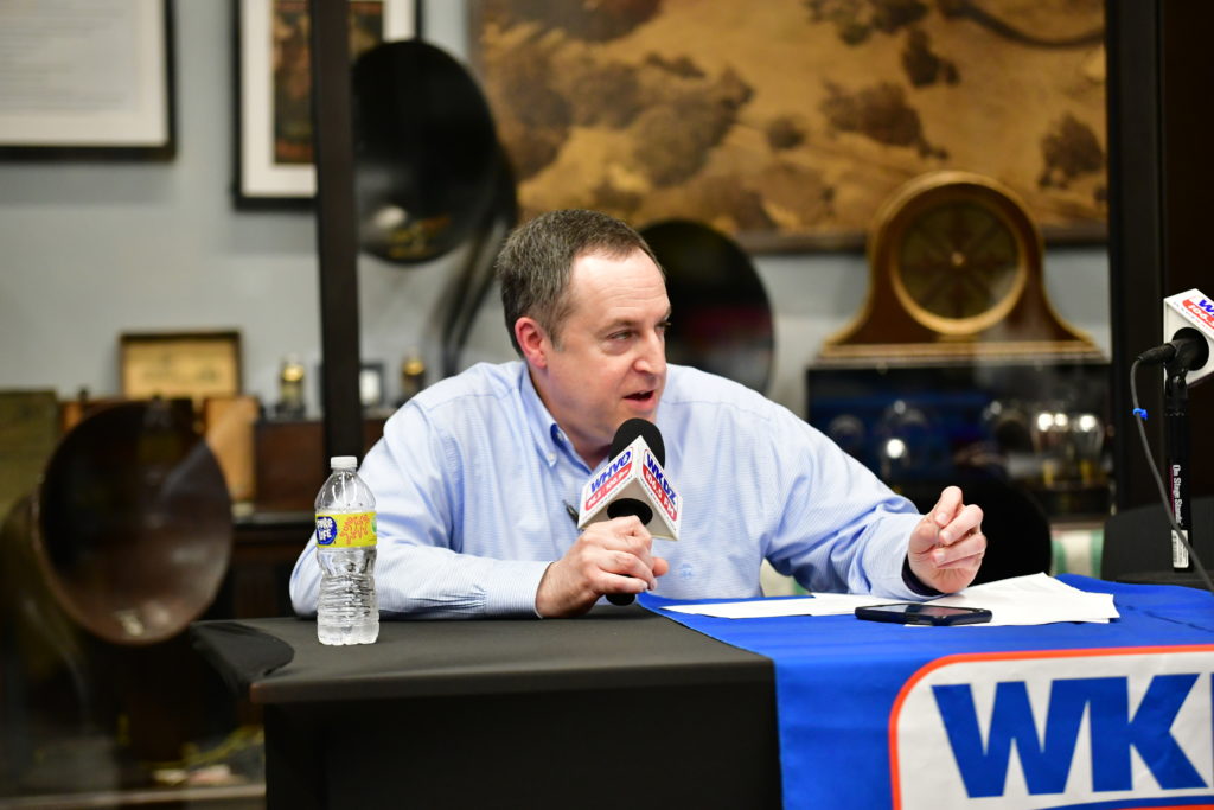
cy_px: 405
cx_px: 607
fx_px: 5059
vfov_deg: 9.2
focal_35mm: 150
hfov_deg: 13.7
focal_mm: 100
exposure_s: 1/640
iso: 1600
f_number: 1.8
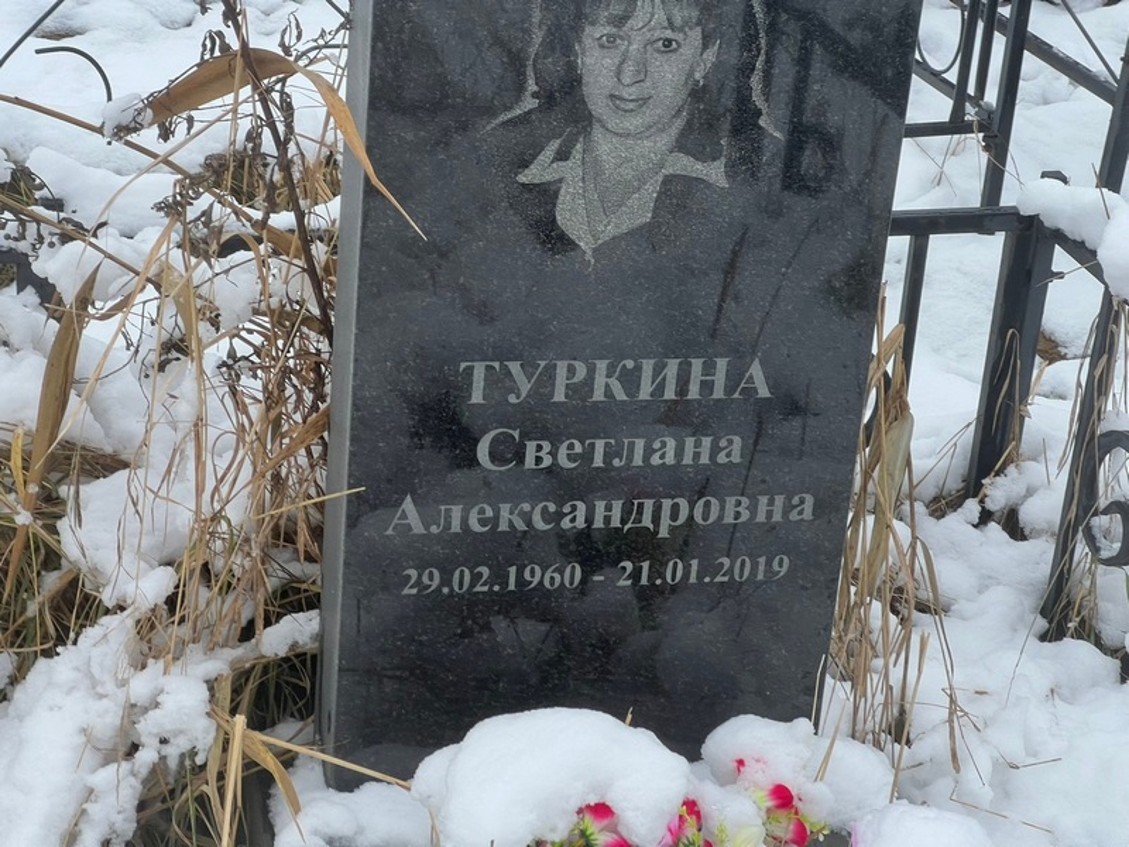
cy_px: 424
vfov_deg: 19.1
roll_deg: -2.2
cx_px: 564
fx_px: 2511
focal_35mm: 77
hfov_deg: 25.3
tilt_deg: -22.1
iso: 50
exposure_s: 1/99
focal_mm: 9
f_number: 2.8
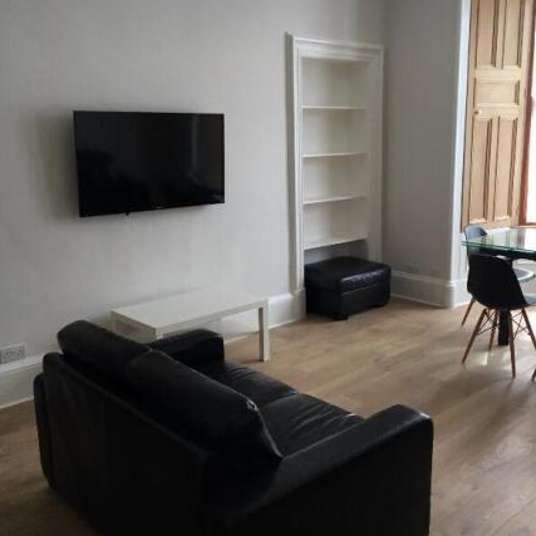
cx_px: 313
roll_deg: +0.5
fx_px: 613
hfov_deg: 47.0
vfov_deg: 47.2
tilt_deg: -12.7
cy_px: 265
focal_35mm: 35
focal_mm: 4.15
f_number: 2.2
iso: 25
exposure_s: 1/33
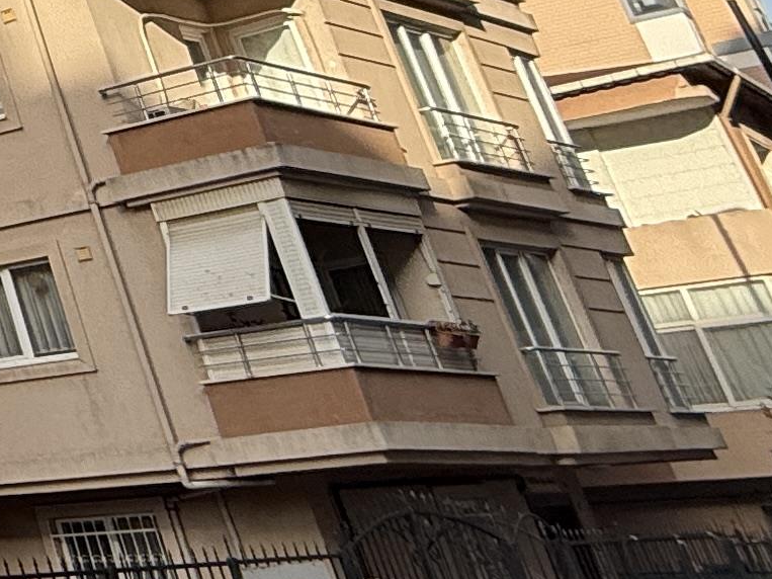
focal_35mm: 74
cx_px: -971
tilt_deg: +24.5
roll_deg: +2.9
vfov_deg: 18.7
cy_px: -147
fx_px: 1650
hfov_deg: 16.1
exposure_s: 1/679
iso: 50
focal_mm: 2.22
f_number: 2.2
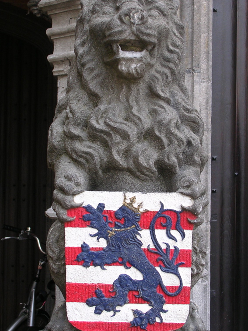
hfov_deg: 18.4
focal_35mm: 80
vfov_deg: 24.4
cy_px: 161
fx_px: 764
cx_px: 124
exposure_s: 1/91.8
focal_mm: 10.9
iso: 50
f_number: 3.7
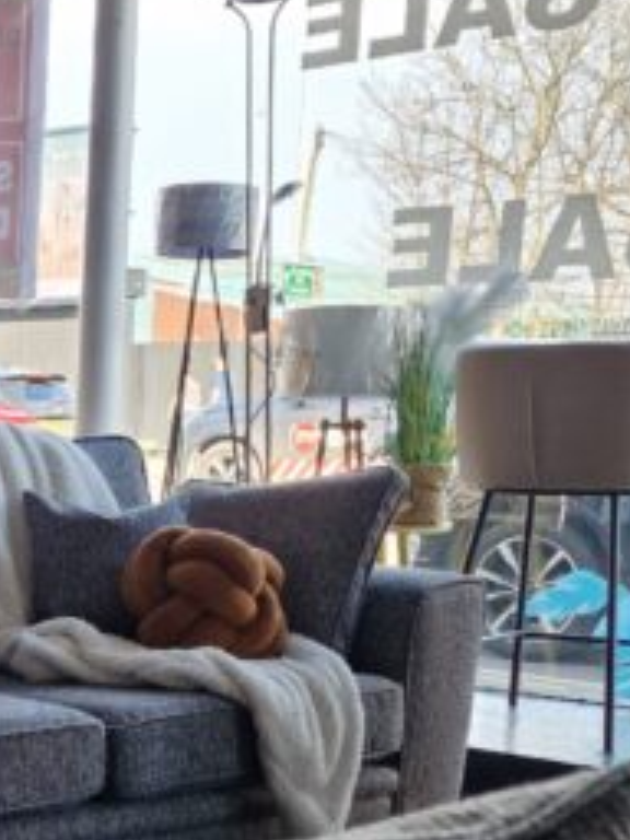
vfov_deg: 26.2
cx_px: -318
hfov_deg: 18.2
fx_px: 1747
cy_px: 738
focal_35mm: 72
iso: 64
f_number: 1.8
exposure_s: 1/180
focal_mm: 6.4
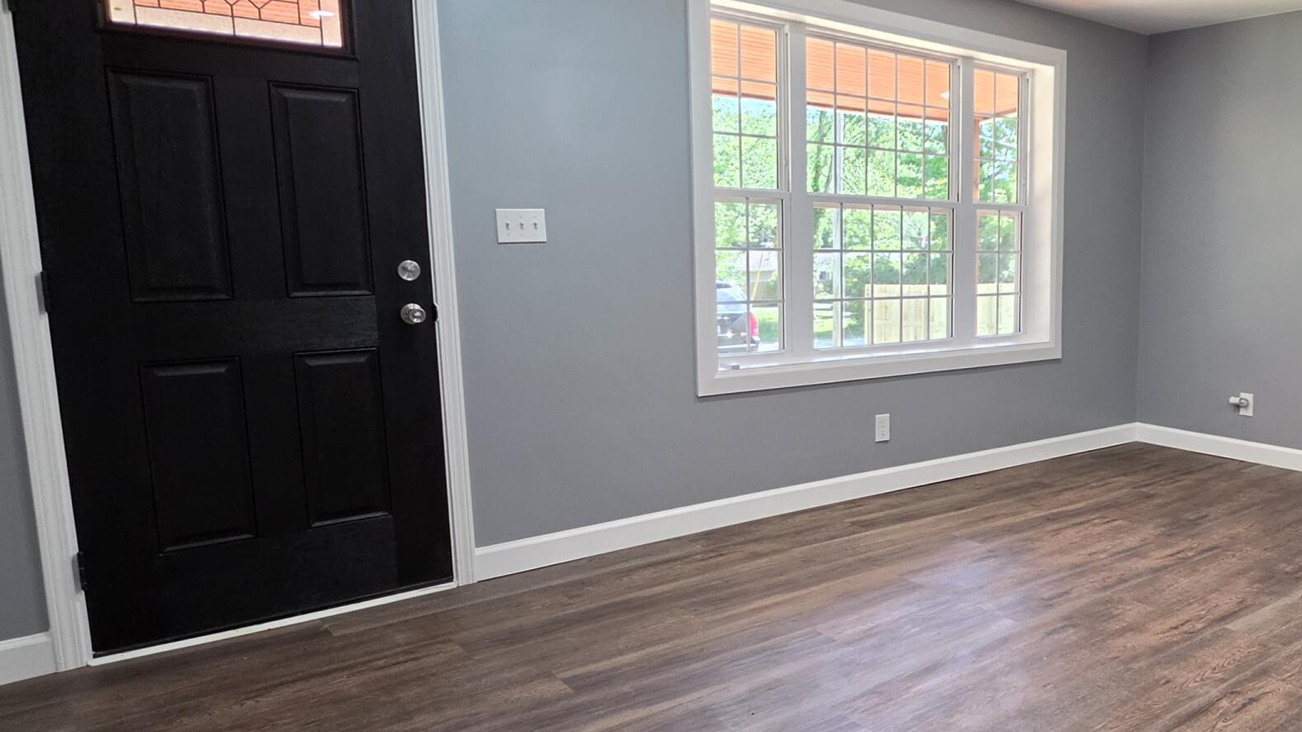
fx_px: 932
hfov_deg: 65.1
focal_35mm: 27
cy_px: 363
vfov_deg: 42.9
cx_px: 995
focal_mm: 2.2
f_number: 1.9
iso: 160
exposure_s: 1/120
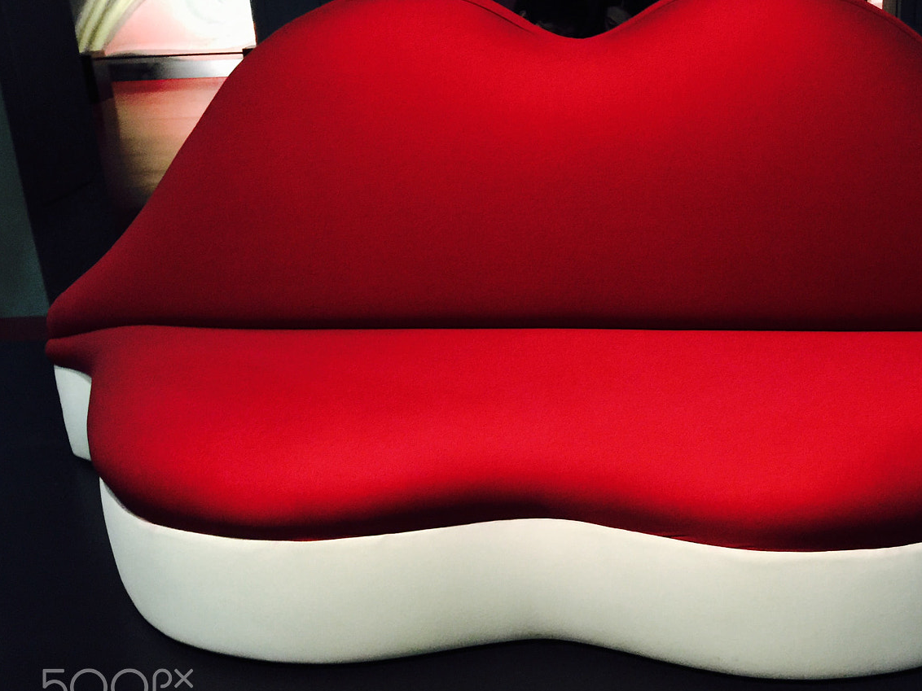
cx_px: 643
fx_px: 1092
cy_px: 306
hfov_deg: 44.8
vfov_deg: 35.1
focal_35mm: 41
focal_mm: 4.15
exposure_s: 1/4
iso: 100
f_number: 2.2
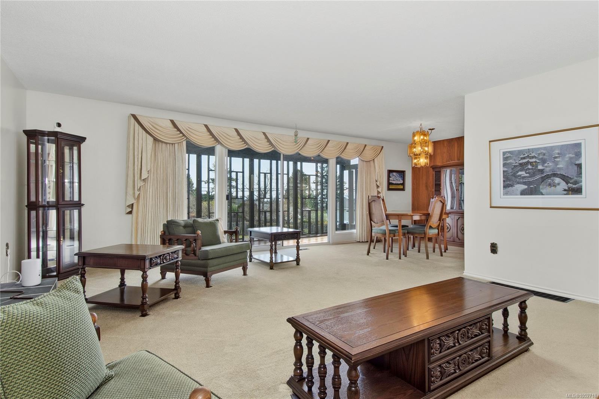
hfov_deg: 90.0
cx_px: 300
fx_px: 299
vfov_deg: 67.4
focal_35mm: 18
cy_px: 200
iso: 320
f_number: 8
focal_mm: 12
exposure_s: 1/160
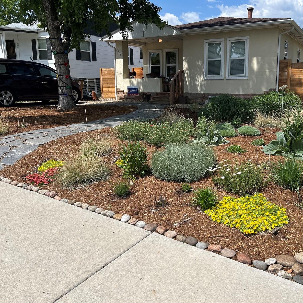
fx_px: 307
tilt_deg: -12.6
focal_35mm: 31
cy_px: 152
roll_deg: +0.7
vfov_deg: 52.5
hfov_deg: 52.1
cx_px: 187
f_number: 1.5
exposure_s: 1/4831
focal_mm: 5.7
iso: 50
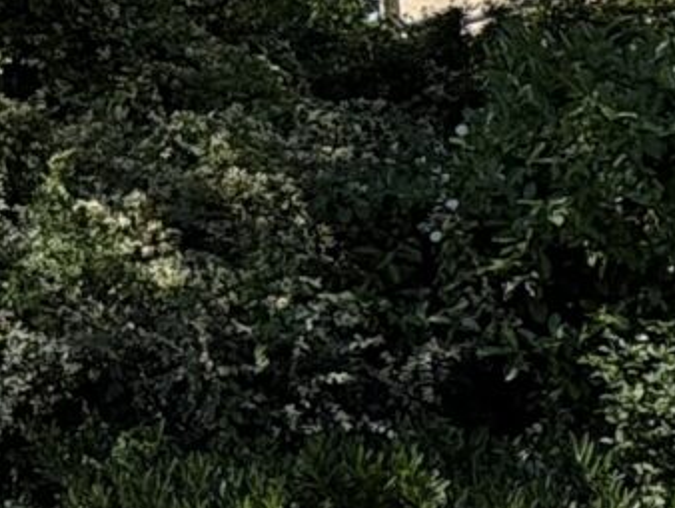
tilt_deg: +7.7
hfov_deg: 16.1
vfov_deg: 13.8
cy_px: -4
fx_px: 2068
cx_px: -483
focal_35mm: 106
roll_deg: +0.9
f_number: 2.2
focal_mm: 2.22
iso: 50
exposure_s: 1/1020
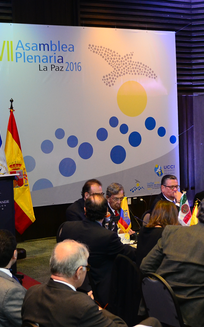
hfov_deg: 17.2
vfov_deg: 27.1
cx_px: 112
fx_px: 676
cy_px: 158
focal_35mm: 76
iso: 1600
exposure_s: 1/50
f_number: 5.6
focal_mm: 32
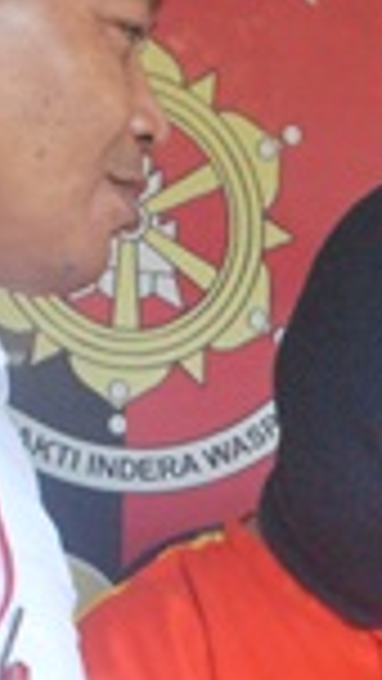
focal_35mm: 146
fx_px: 2628
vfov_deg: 14.5
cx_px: 620
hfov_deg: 8.1
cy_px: 678
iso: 800
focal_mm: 20
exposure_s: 1/100
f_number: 6.3
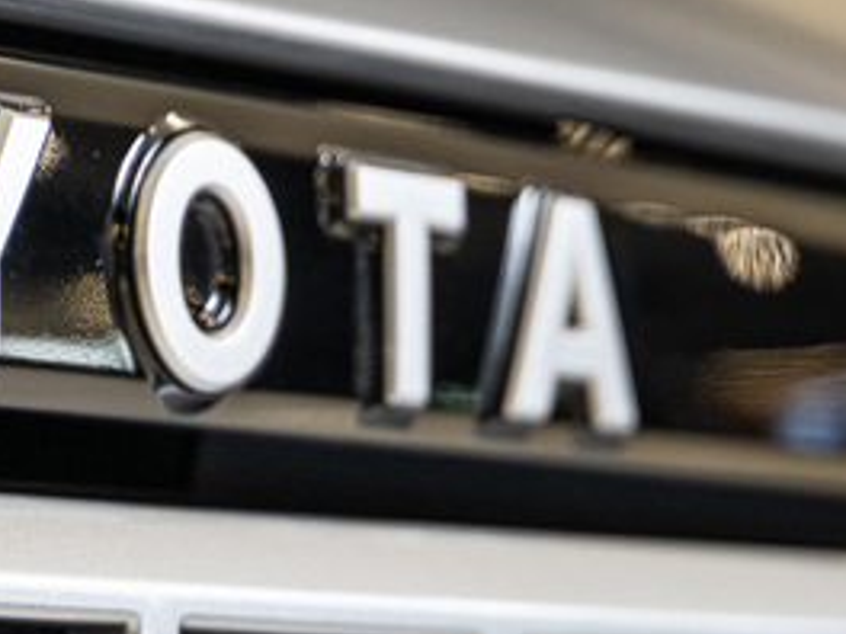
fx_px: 6819
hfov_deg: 7.1
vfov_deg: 5.3
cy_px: 752
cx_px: -18
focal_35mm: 279
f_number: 2.8
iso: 640
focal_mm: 75
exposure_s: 1/160
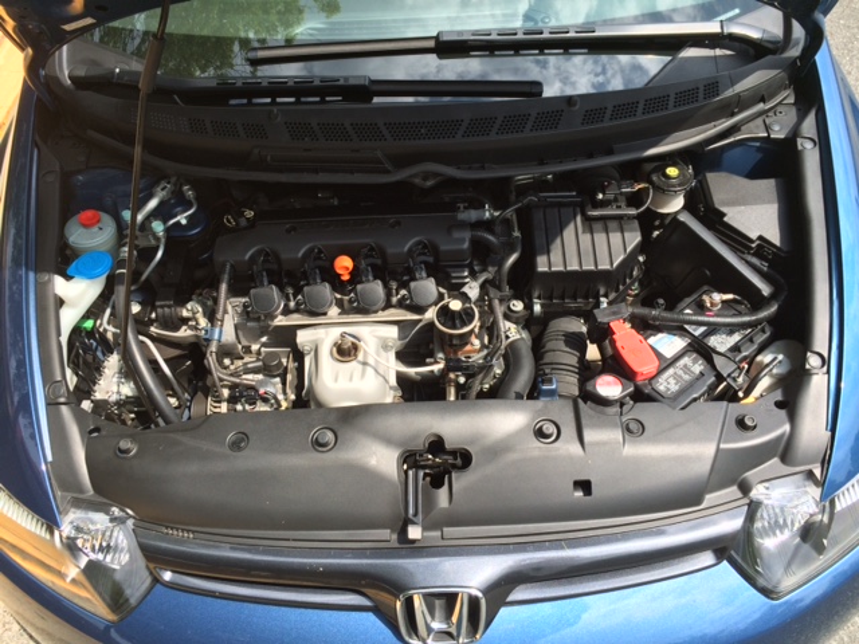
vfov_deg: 48.2
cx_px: 430
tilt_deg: -50.9
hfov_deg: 61.7
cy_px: 322
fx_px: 720
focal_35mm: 29
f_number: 2.2
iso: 32
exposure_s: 1/1001
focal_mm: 4.15
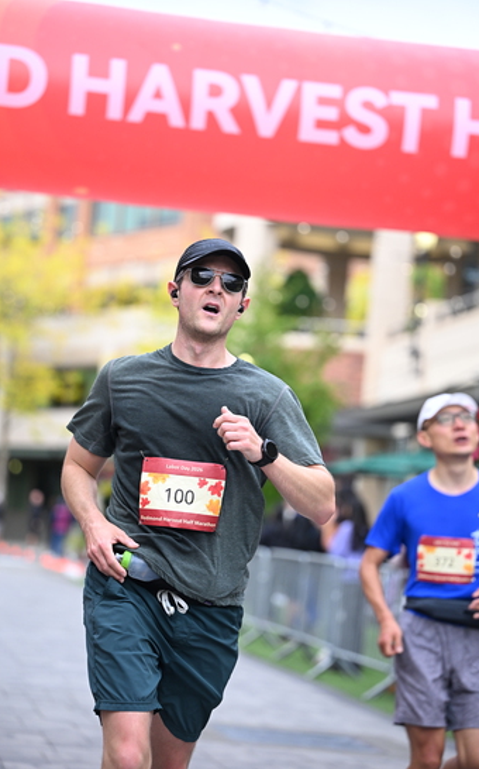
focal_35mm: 104
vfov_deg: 20.0
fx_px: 2175
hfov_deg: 12.6
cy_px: 387
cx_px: 232
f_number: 2.8
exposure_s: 1/1600
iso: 1000
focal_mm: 101
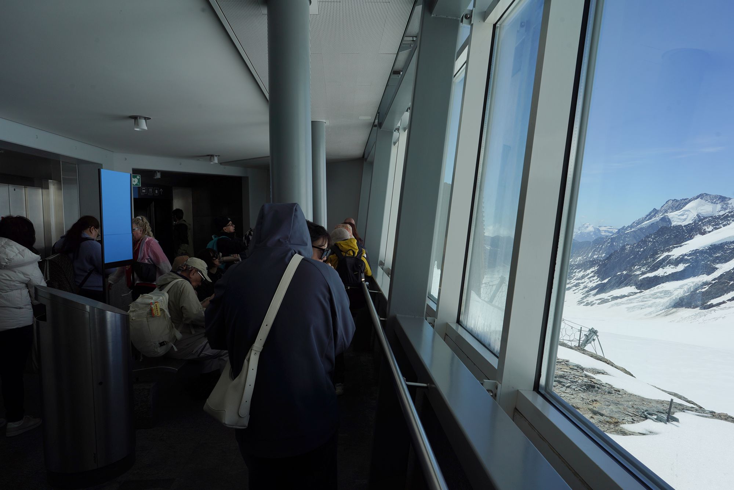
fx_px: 489
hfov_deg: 73.7
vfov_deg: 53.1
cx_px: 367
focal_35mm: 24
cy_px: 245
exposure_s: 1/200
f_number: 13
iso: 100
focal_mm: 24
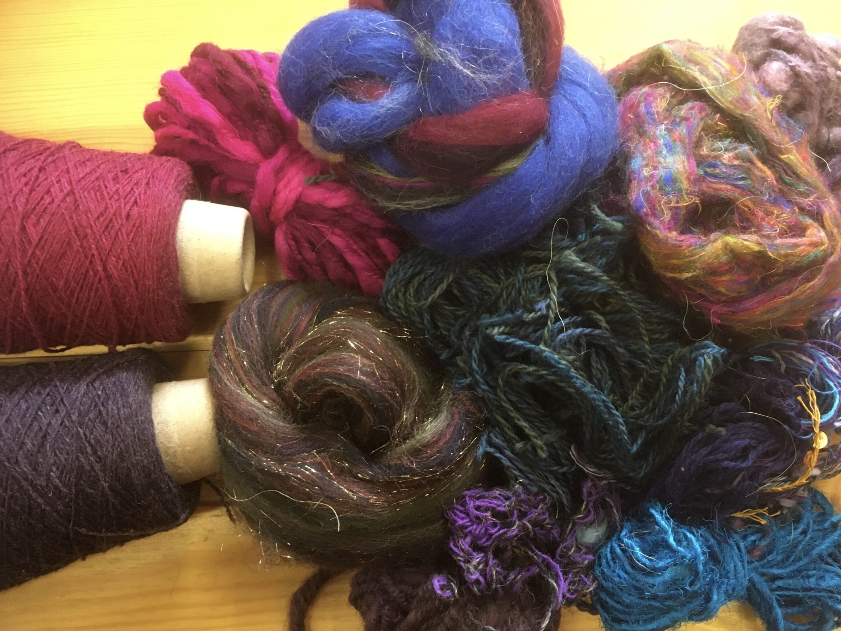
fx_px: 777
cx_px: 456
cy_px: 338
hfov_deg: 56.7
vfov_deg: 44.1
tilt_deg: -88.0
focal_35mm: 32
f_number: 2.2
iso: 200
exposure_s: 1/20
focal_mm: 4.15
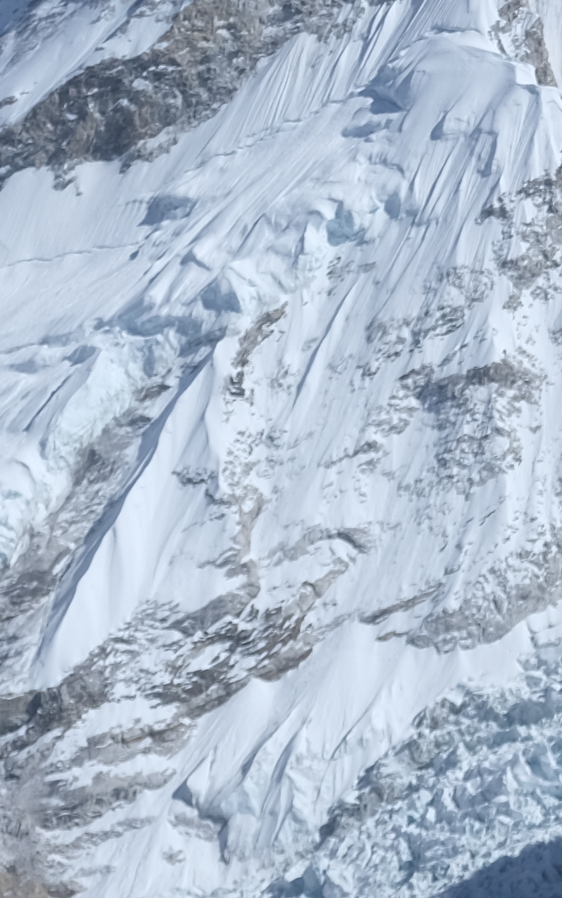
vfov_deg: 10.2
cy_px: -376
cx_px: 1616
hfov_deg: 6.1
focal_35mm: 200
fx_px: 4899
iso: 160
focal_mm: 28.9
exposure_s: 1/2500
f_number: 4
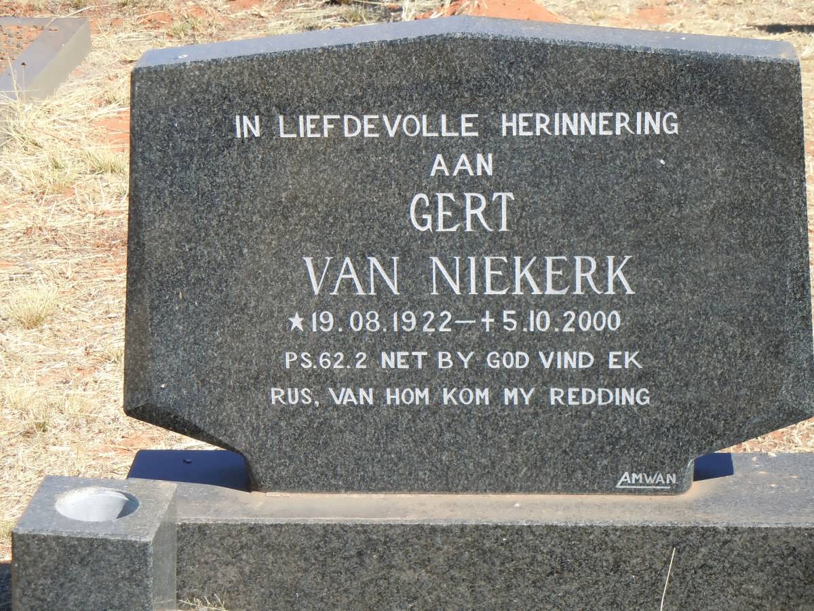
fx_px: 2399
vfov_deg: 14.5
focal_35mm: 102
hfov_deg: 19.3
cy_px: 306
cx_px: 407
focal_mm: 18.3
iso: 200
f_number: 4.5
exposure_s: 1/500
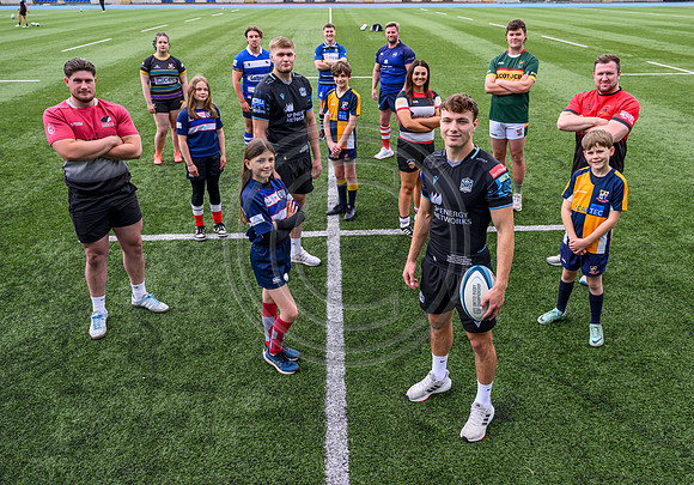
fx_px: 558
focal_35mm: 29
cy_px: 212
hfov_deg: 63.7
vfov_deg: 46.8
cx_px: 364
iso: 250
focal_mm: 24
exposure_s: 1/250
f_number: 5
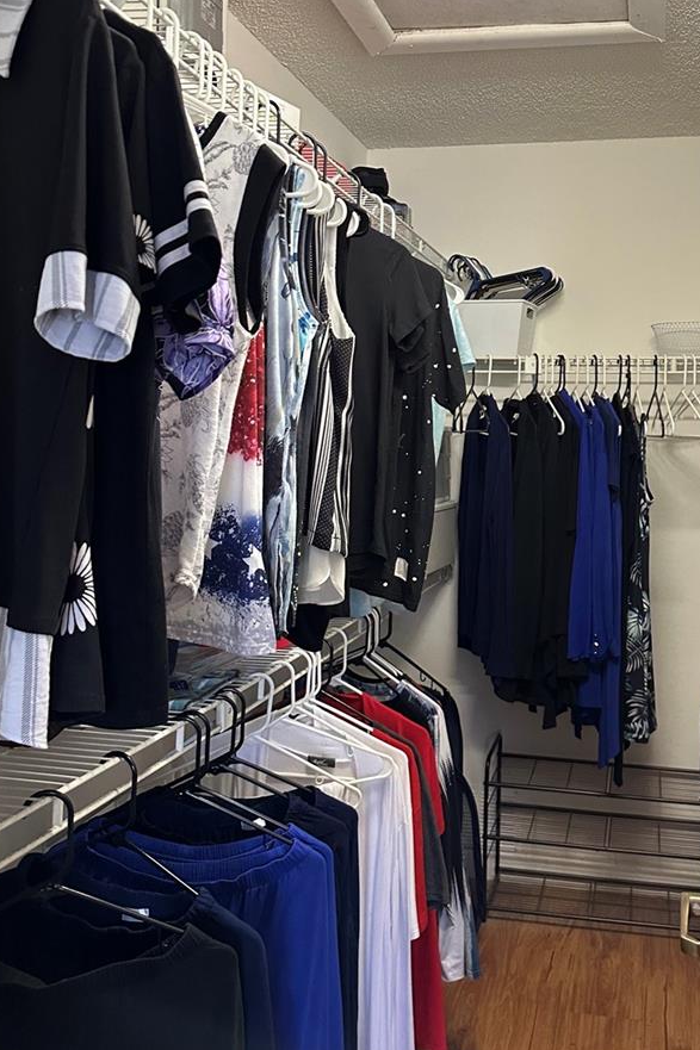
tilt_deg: -0.6
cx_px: 463
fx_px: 992
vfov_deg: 55.7
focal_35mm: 34
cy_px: 462
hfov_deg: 38.5
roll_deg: -1.6
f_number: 1.78
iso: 400
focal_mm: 6.86
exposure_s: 1/60
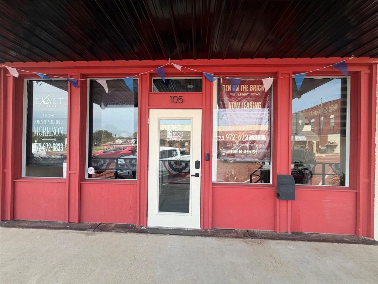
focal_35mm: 14
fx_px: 153
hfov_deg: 102.1
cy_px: 142
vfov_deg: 85.7
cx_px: 189
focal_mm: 2.22
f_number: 2.2
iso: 40
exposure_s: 1/194
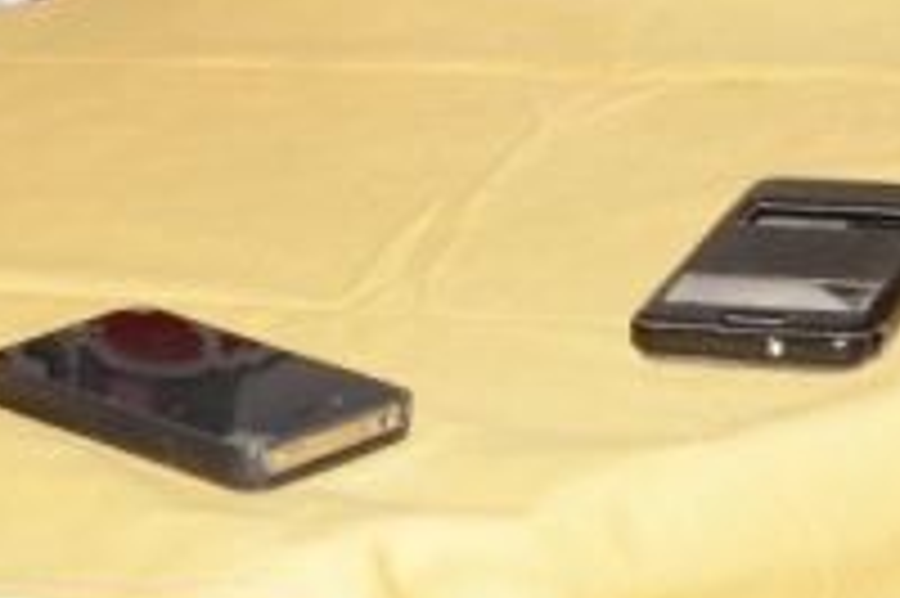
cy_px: -848
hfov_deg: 11.6
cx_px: 630
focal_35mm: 177
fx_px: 4410
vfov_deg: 7.3
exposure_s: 1/50
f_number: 7.1
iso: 200
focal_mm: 23
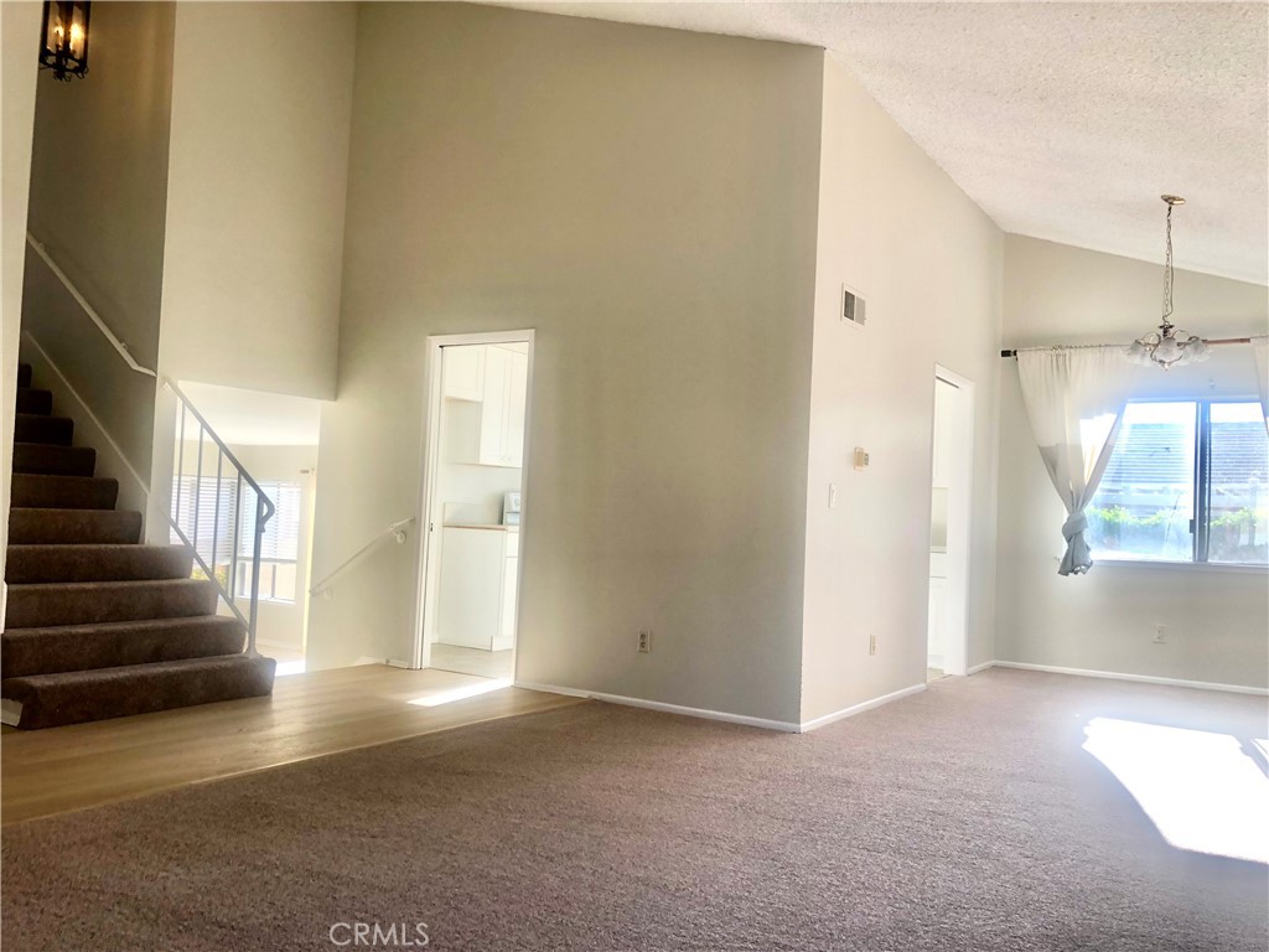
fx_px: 1026
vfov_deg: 49.7
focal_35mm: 28
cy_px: 476
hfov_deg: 63.4
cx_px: 634
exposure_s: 1/120
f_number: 1.8
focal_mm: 3.99
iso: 25
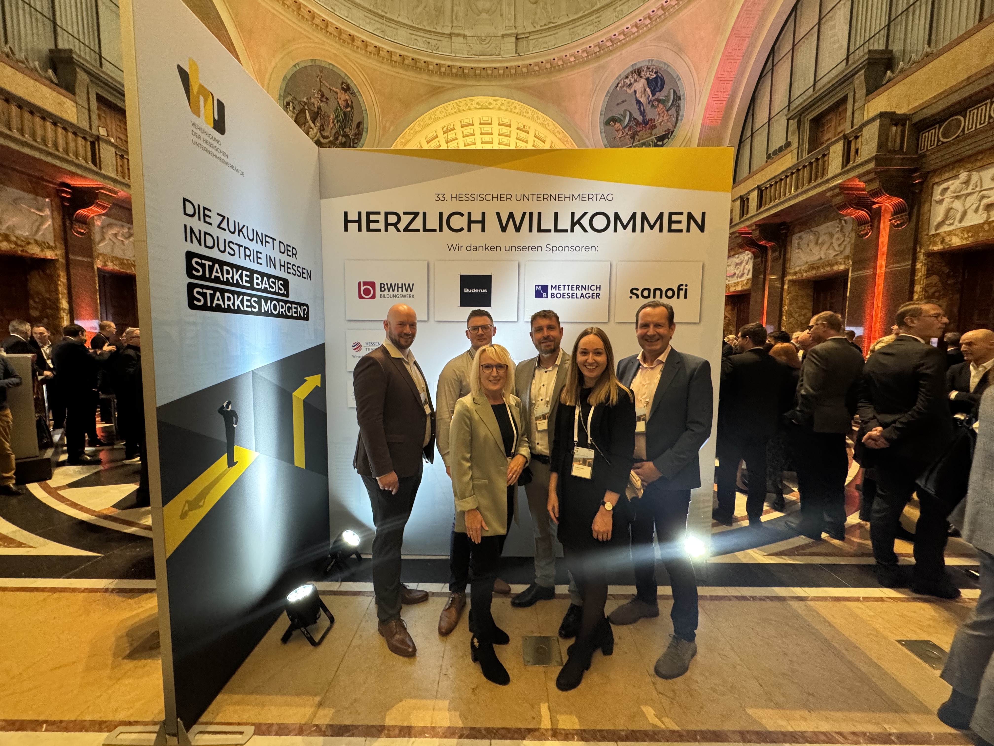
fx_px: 402
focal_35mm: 14
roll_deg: +0.2
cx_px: 497
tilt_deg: -3.8
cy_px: 373
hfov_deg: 102.1
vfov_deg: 85.7
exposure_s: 1/50
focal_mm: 2.22
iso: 640
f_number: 2.2
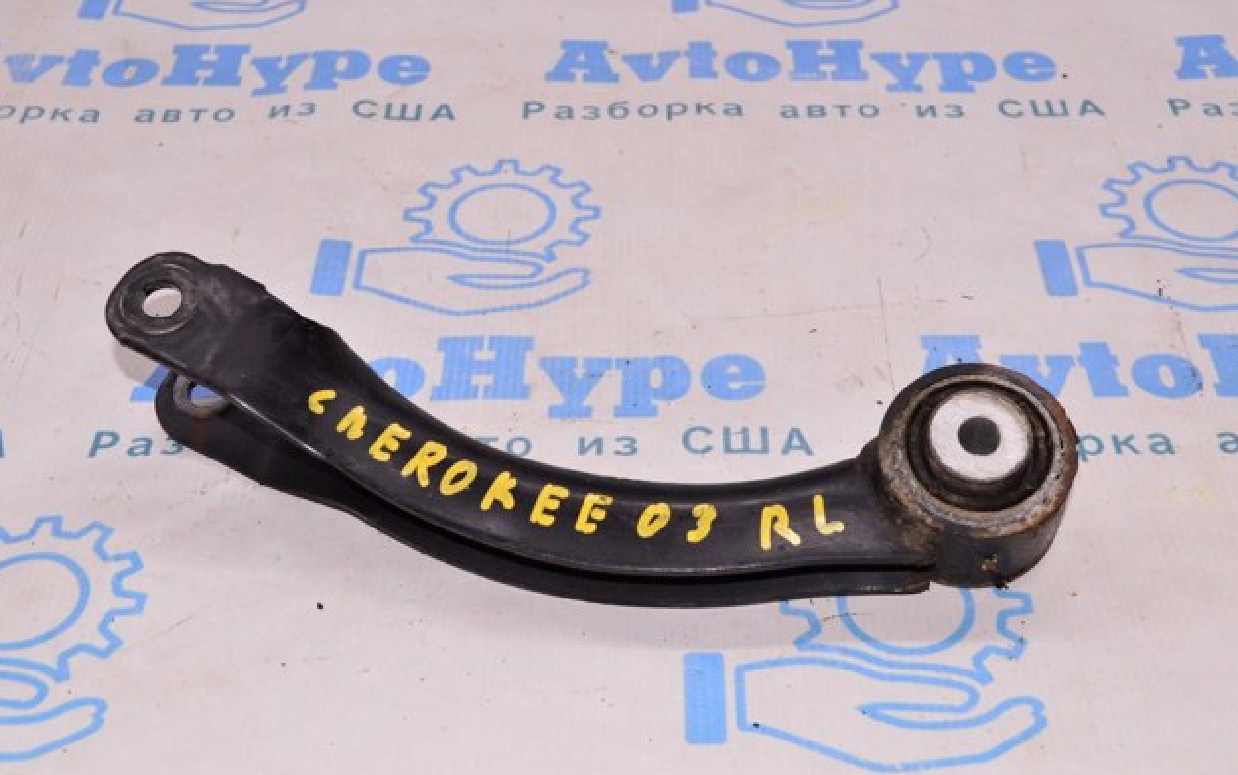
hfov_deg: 36.3
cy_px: 388
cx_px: 621
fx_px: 1890
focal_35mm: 56
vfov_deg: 23.2
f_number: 8
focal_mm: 36
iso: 1600
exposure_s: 1/160
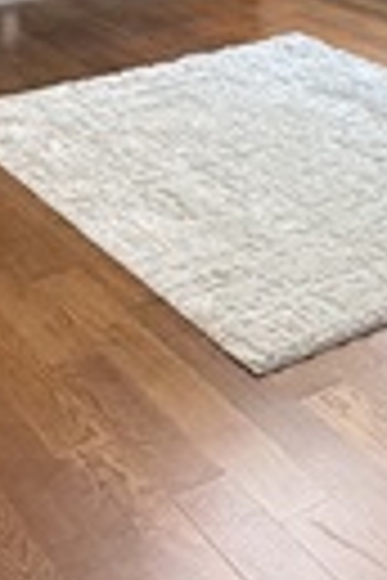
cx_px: 410
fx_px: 1161
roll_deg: +1.6
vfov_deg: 27.2
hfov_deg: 18.3
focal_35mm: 72
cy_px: 67
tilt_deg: -18.6
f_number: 2.2
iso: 320
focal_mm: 2.22
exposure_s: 1/60
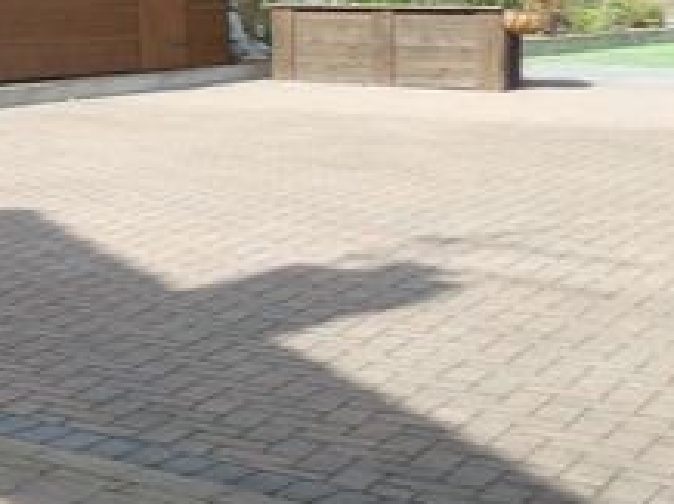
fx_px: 1828
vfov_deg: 15.4
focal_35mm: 94
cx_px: -776
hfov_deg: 15.4
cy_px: -6
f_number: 2.8
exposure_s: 1/500
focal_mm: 3.6
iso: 80
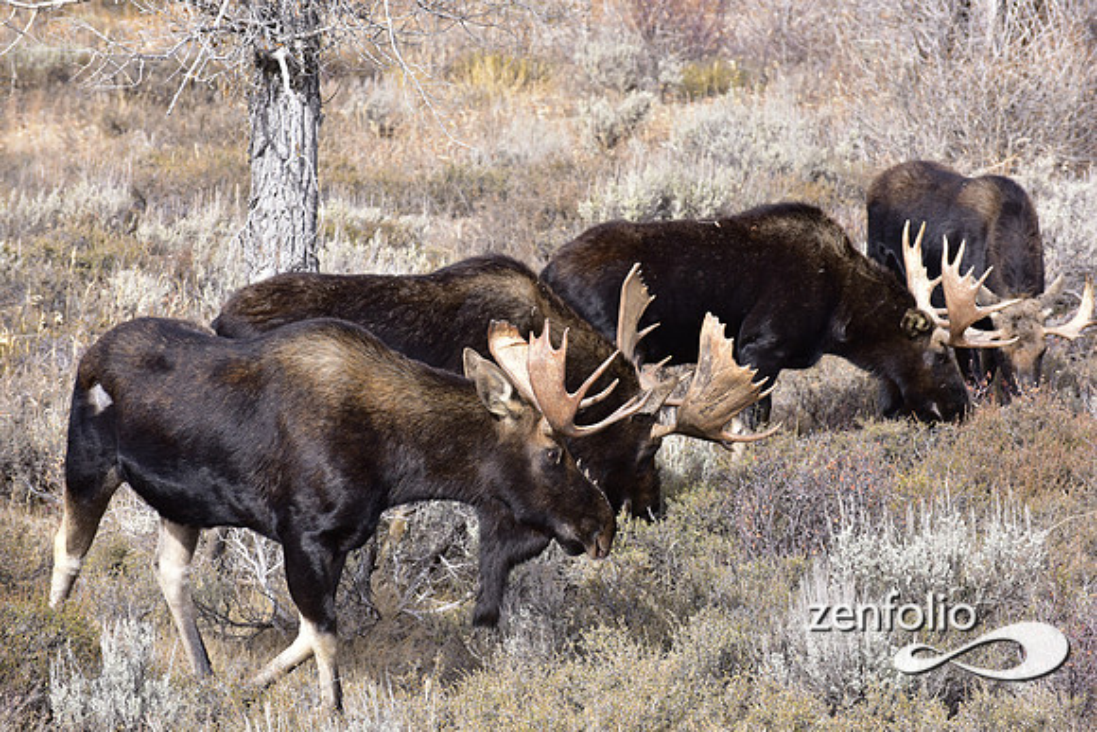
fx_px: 5181
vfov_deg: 8.1
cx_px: 548
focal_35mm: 170
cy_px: 366
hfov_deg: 12.1
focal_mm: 170
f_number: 8
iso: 800
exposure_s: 1/1000
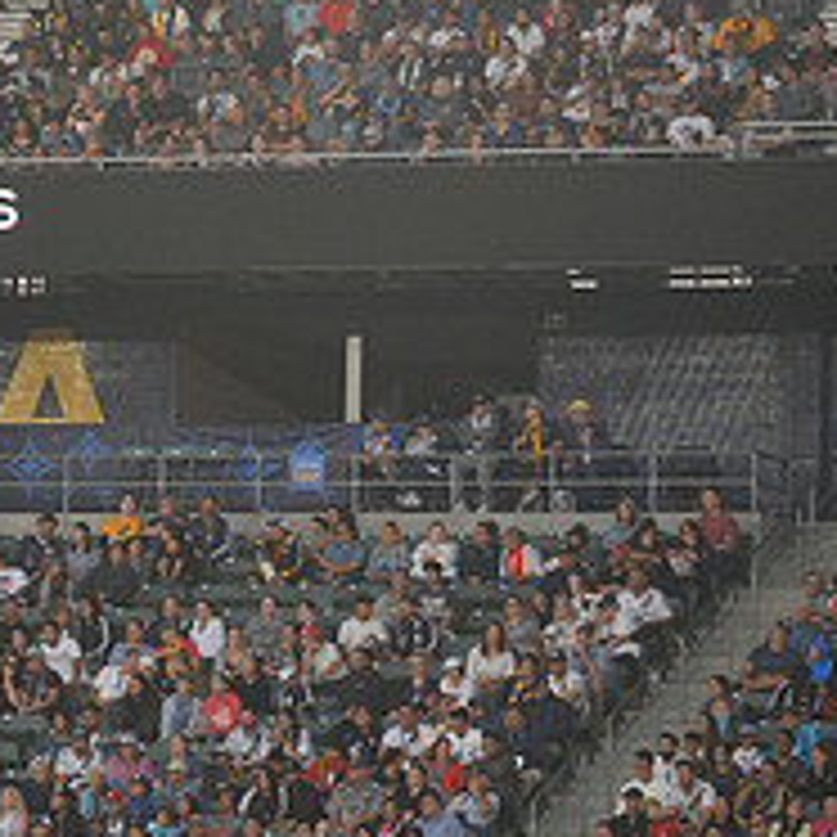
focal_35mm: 371
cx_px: -220
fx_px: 10149
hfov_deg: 4.7
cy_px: 270
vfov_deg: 4.7
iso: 1250
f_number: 2.8
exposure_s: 1/1000
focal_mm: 140
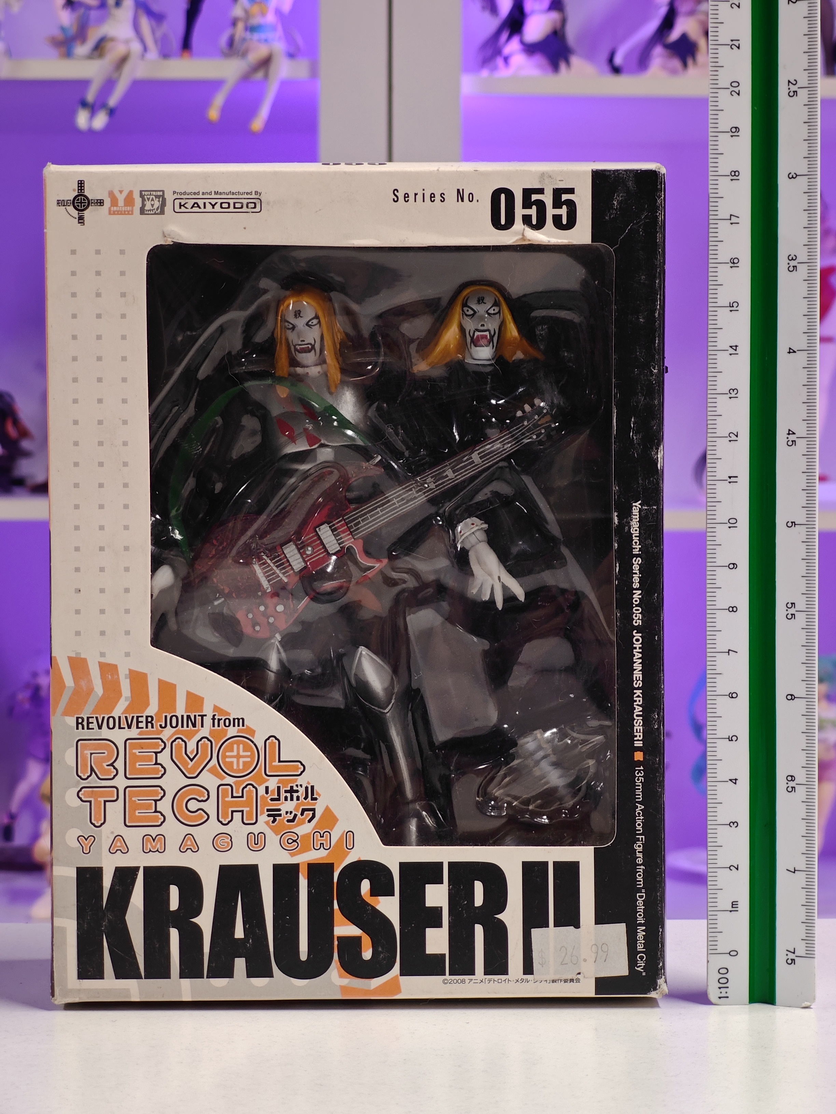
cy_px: 557
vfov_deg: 24.4
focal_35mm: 80
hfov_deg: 18.4
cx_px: 418
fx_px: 2576
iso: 400
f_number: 2.4
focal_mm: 7.48
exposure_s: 1/16.1
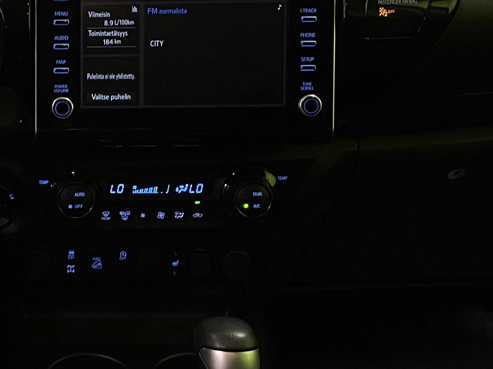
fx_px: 1068
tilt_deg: -22.8
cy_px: 186
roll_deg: +0.8
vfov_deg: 19.6
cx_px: -21
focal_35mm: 75
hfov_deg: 24.6
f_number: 1.6
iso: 200
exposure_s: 1/50
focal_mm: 4.2
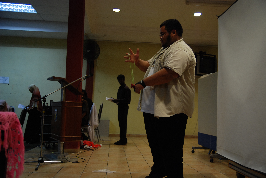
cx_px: 133
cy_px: 89
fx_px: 267
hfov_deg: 53.0
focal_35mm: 36
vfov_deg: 37.0
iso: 500
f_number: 2.8
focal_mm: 24
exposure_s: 1/80
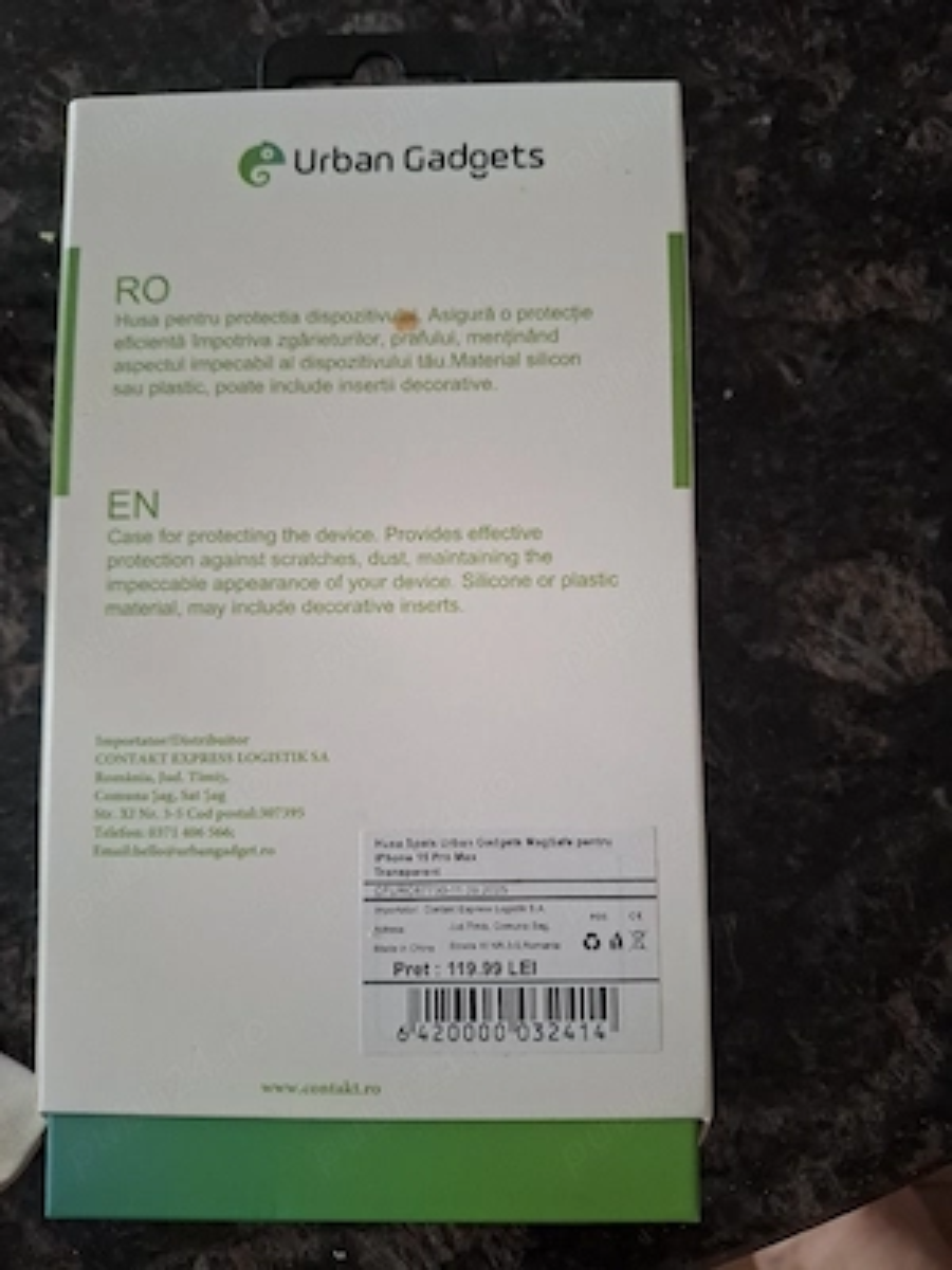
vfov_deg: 73.9
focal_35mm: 23
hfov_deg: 58.9
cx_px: 476
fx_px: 843
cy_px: 635
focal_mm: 5.54
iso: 320
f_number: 1.8
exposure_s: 1/40
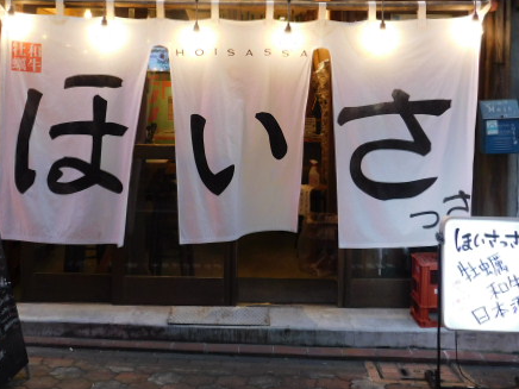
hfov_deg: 42.9
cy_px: 115
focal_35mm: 44
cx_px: 233
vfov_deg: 32.5
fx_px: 660
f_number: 3.2
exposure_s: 1/30
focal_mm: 5.3
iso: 140
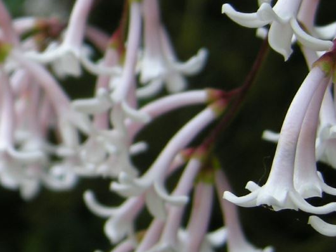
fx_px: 1282
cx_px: -149
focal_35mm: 132
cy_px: 100
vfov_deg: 11.2
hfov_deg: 14.1
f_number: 3
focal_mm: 7.5
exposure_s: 1/54.2
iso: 64
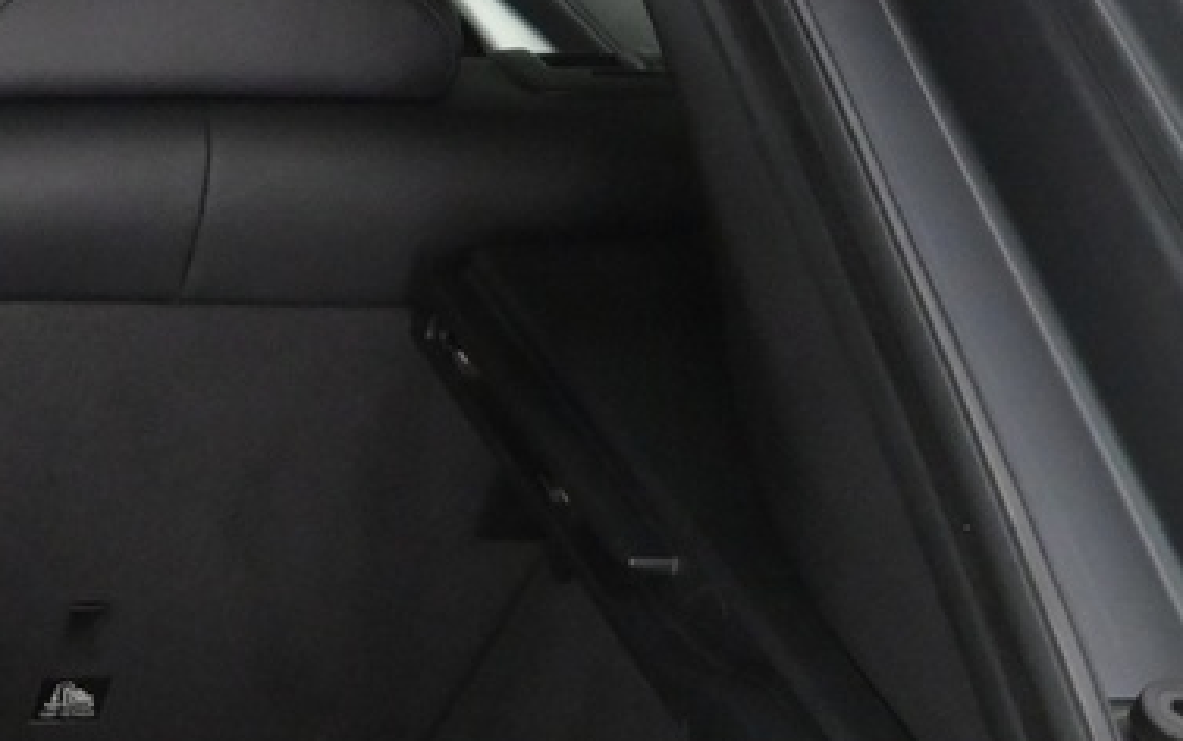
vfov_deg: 11.7
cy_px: 1228
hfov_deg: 17.6
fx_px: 3387
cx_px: -628
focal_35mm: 105
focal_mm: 16
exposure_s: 1/50
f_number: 3.5
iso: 2500
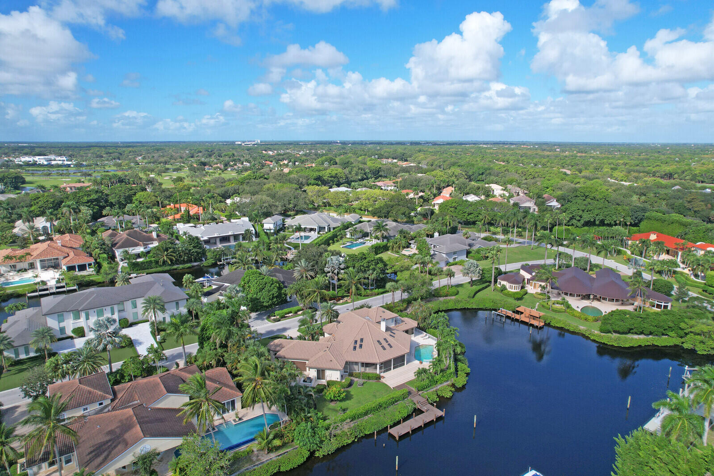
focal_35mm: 22
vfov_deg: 57.2
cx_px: 357
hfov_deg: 78.6
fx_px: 436
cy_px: 238
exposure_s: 1/1600
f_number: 2.8
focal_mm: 8.38
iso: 100
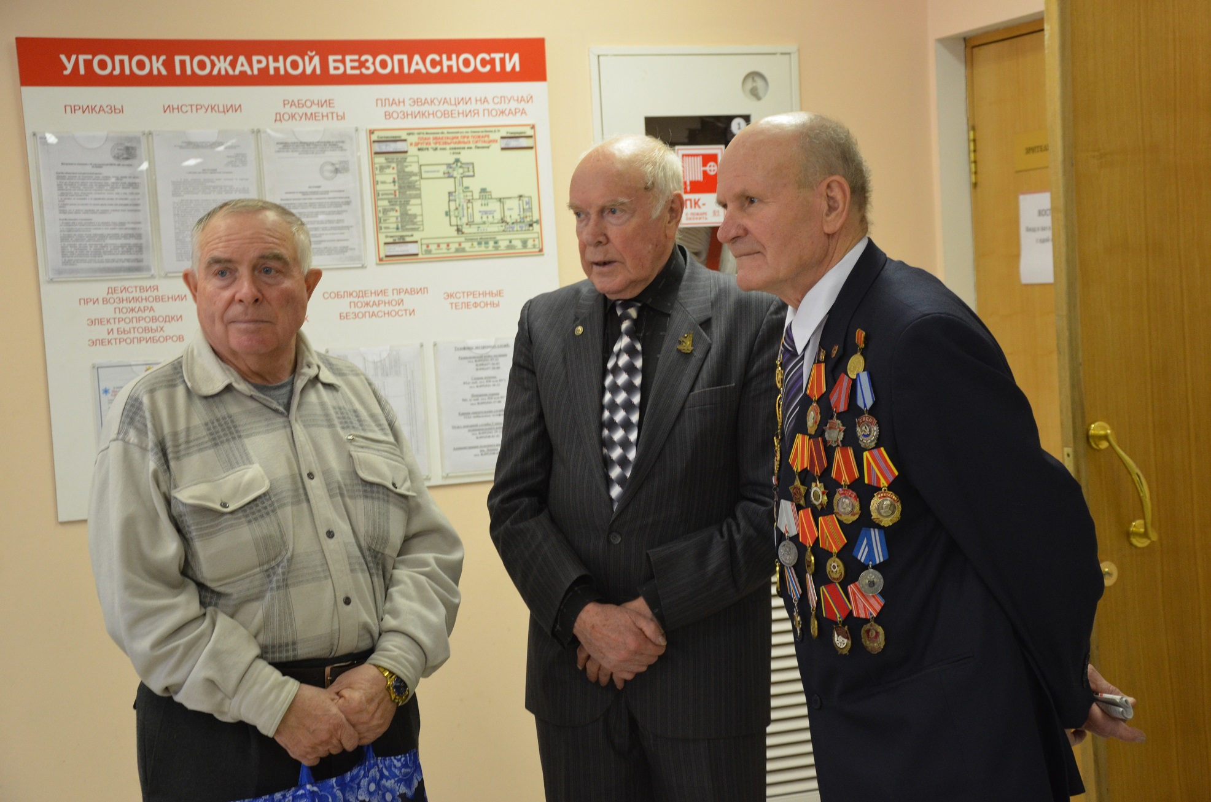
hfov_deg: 29.9
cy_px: 401
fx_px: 2266
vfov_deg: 20.1
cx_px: 606
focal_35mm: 68
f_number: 4.8
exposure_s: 1/30
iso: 1100
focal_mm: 45
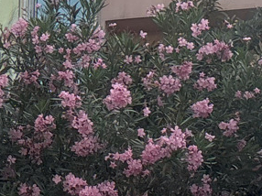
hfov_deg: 10.8
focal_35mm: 182
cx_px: 46
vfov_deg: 8.1
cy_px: 38
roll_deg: -1.6
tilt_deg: +21.6
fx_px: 1376
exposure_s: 1/2451
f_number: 1.6
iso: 50
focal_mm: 5.96
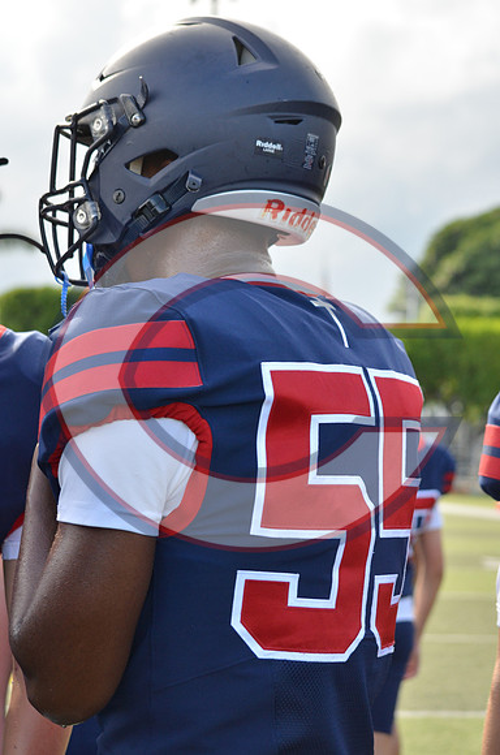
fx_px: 1947
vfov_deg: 22.0
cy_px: 378
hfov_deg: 14.6
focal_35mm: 93
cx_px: 250
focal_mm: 62
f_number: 6.3
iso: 500
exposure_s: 1/640
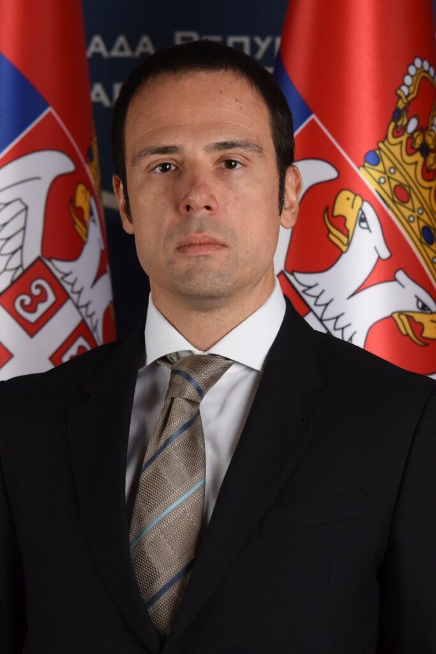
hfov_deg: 9.2
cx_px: 218
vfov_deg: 13.7
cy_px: 327
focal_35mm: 150
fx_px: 2724
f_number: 7.1
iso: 640
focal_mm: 150
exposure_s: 1/200
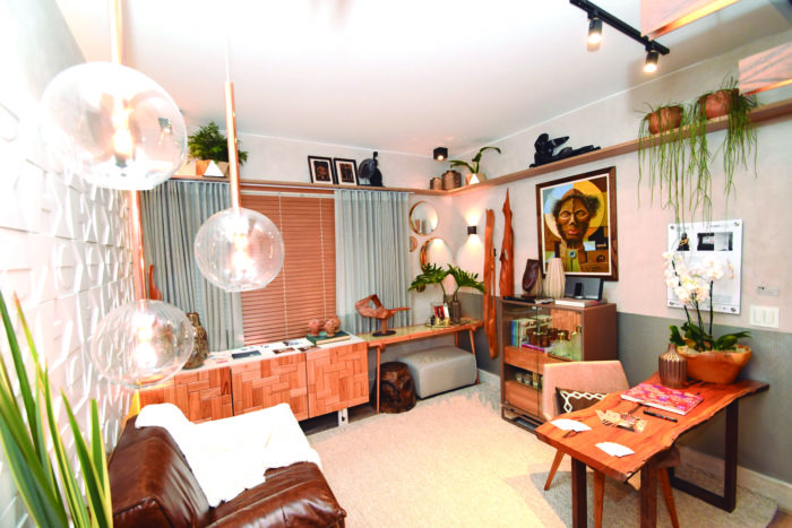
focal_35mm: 15
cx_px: 396
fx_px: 330
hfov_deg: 100.4
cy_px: 264
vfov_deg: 77.4
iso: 3200
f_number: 5.6
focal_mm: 10
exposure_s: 1/100
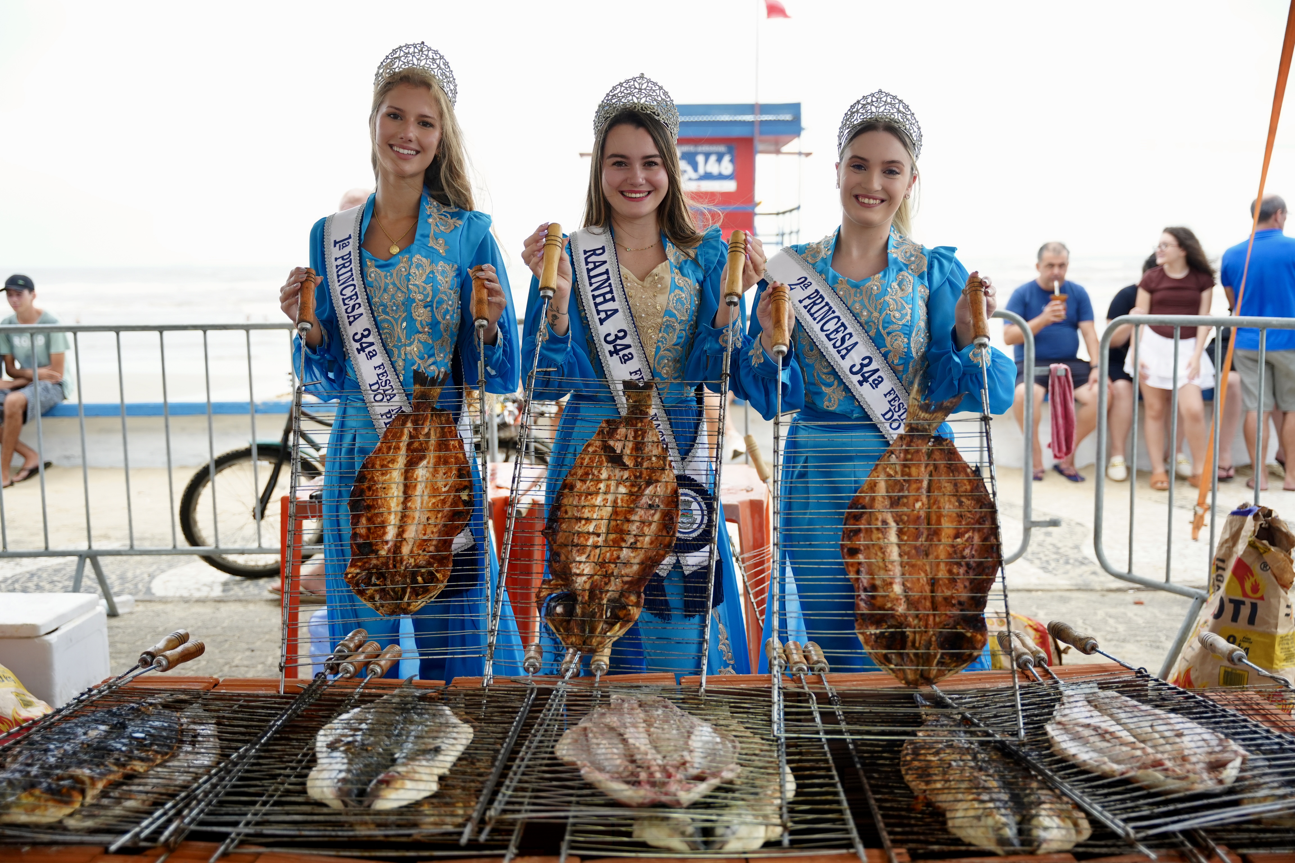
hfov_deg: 51.9
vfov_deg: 35.9
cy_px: 432
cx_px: 648
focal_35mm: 37
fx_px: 1331
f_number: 2.8
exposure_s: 1/100
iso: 500
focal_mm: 37
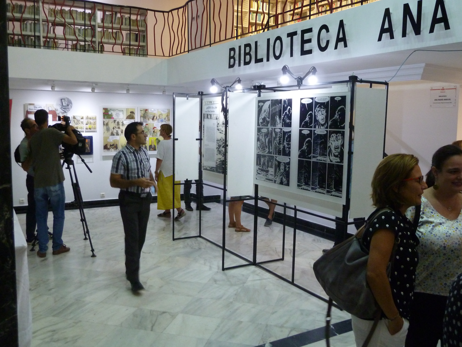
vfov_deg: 40.7
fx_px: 467
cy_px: 174
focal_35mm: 35
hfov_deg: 52.6
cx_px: 231
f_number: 3.5
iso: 400
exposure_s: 1/25
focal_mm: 5.7
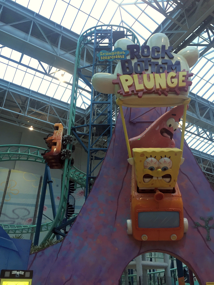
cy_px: 142
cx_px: 107
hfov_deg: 48.2
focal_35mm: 29
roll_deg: -0.5
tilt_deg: +30.7
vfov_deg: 61.7
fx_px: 239
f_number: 2.2
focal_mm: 4.15
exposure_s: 1/30
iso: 64
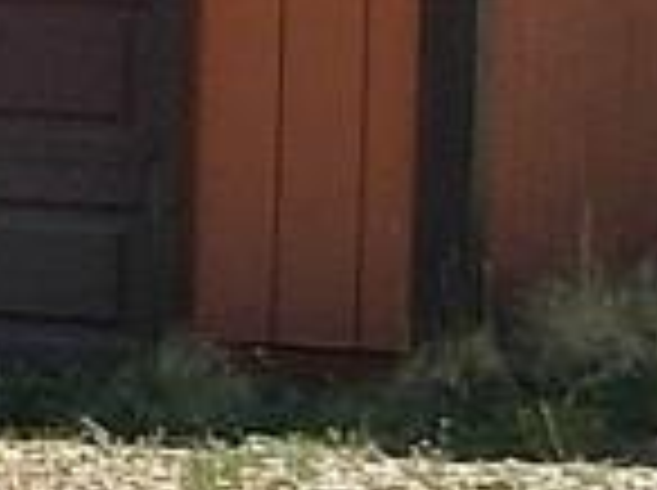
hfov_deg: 6.9
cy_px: -342
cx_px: -1071
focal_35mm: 267
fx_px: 5059
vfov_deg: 5.5
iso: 79
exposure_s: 1/861
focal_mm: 6.3
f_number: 2.9
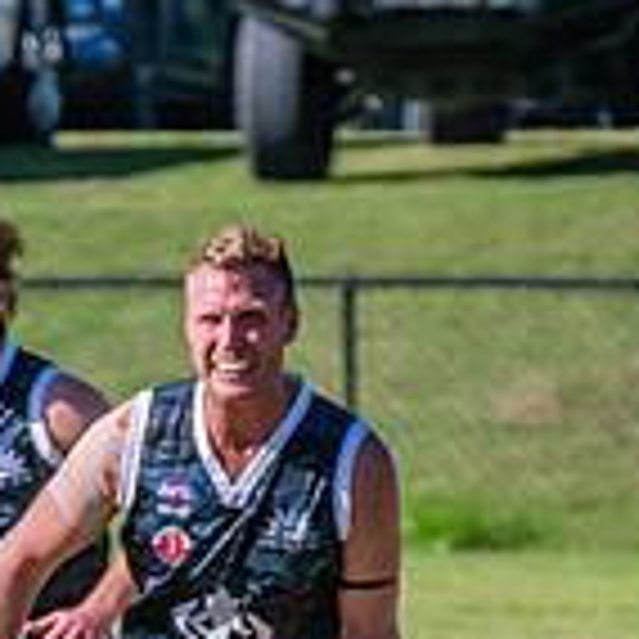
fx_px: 40683
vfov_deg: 0.9
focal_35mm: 1948
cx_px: 200
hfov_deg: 0.9
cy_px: 925
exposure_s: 1/1600
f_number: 13
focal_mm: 440
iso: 1600
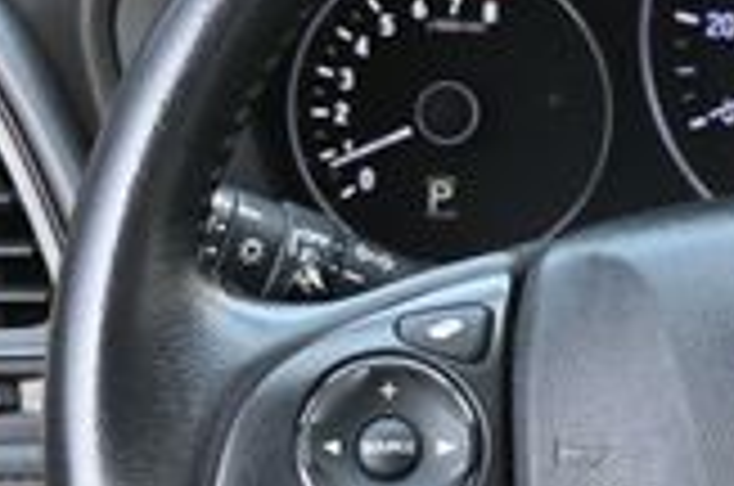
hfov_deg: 12.4
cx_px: 874
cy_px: 441
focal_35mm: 162
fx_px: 3296
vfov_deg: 8.4
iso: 1000
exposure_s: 1/125
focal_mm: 27.5
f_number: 4.5
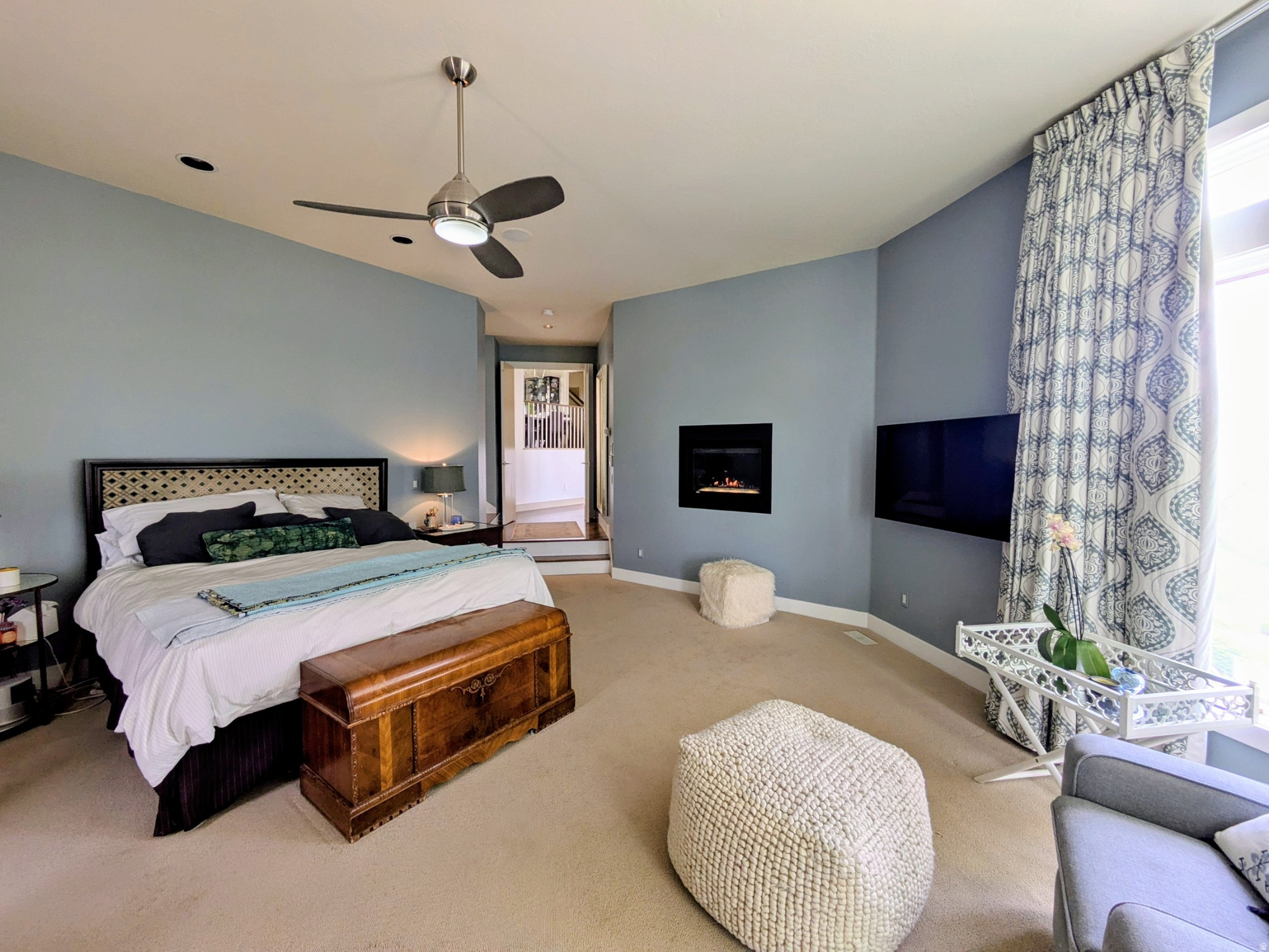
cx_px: 634
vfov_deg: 85.7
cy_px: 476
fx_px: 513
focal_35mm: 14
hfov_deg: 102.1
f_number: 2.2
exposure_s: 1/120
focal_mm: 1.83
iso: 86
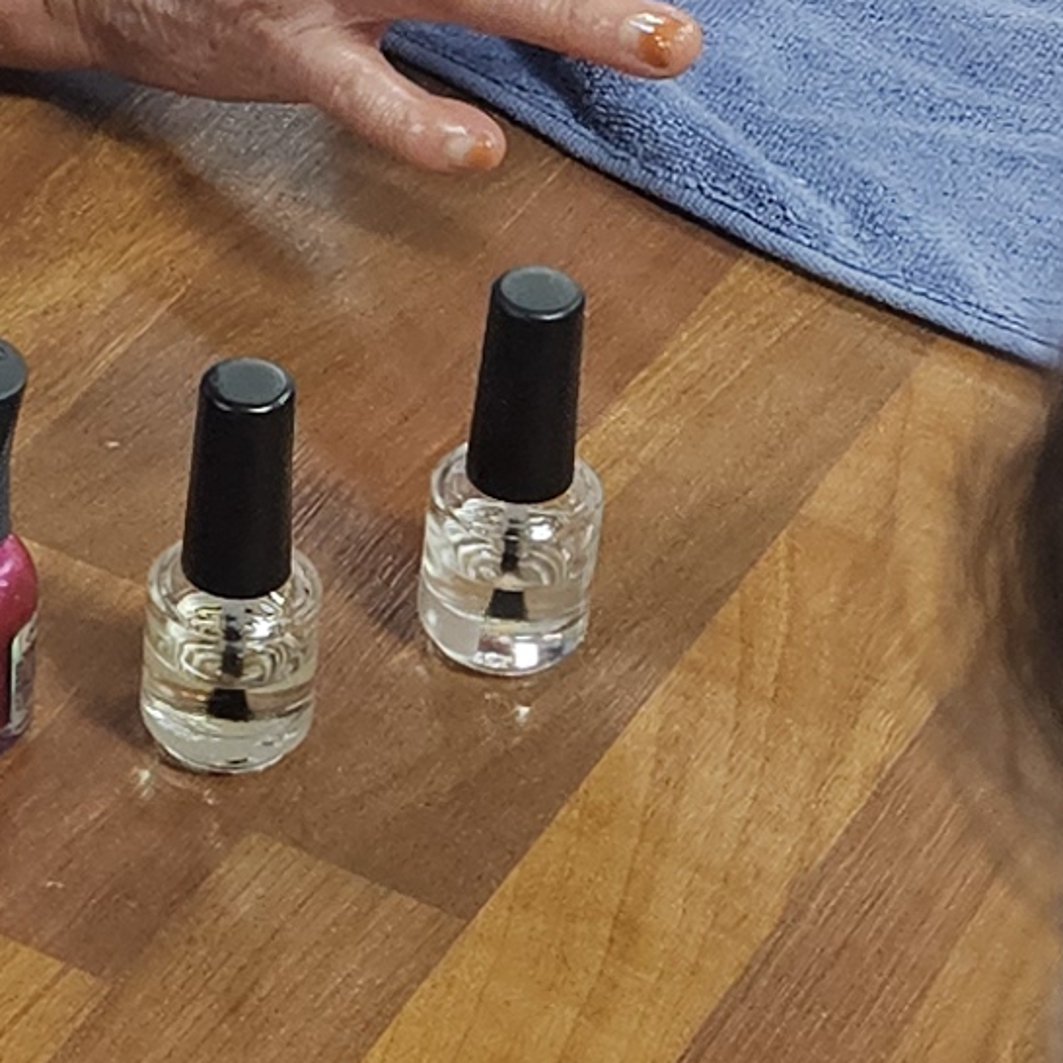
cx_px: -448
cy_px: 212
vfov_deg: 11.7
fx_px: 5177
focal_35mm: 149
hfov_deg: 11.3
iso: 250
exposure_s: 1/120
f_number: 1.8
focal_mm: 5.4
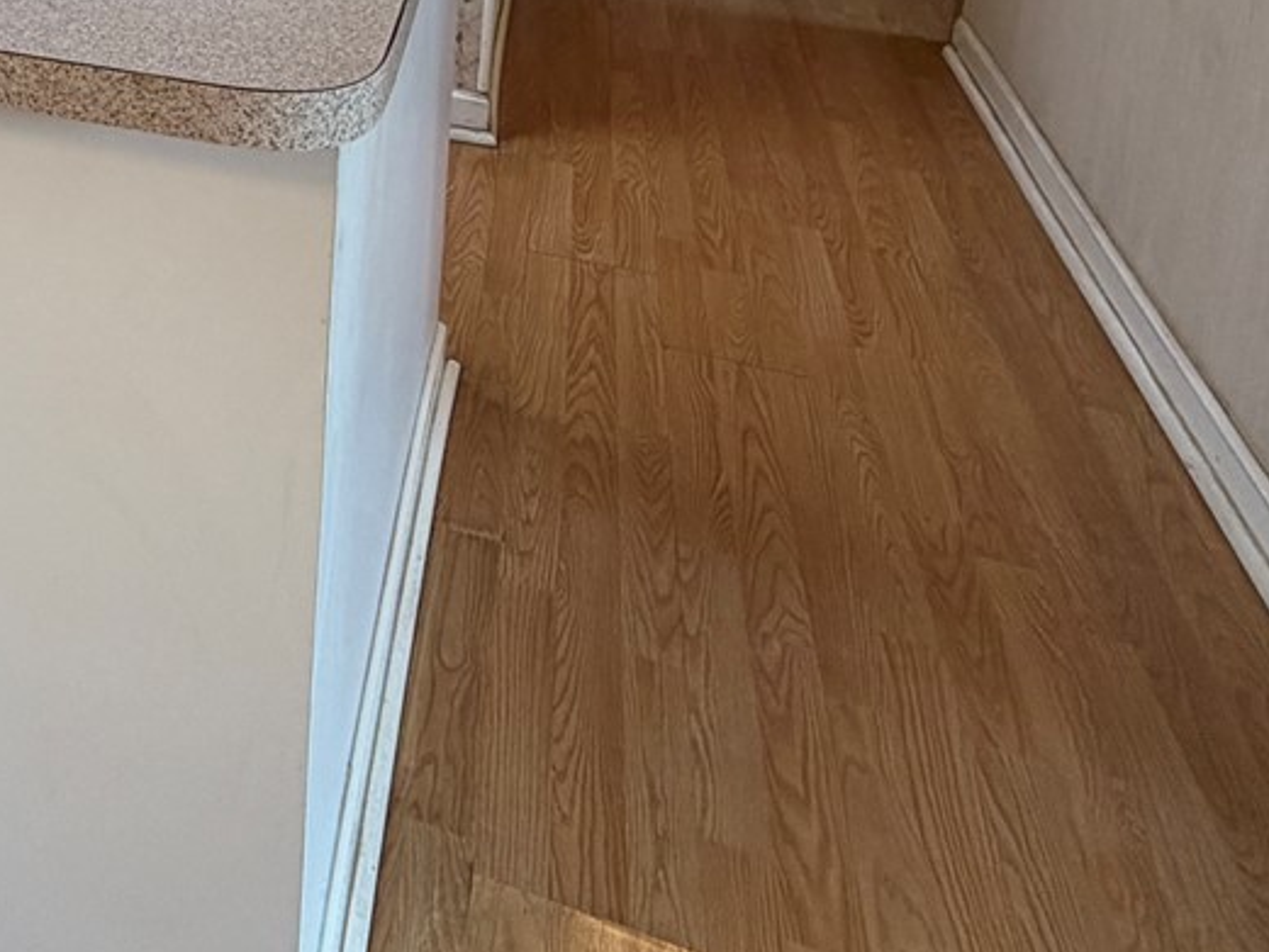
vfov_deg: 28.6
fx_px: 1577
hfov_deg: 36.3
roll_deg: +1.0
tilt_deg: -10.7
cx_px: -168
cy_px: -229
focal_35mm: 43
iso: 125
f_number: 2.2
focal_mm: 2.22
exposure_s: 1/120
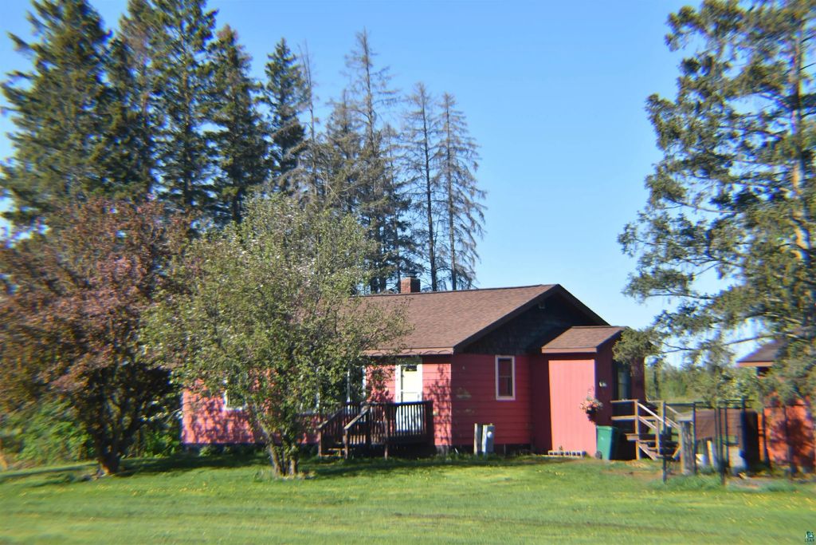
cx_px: 408
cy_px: 272
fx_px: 1224
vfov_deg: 25.1
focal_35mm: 54
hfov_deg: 36.9
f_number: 8
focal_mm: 36
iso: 110
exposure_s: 1/250
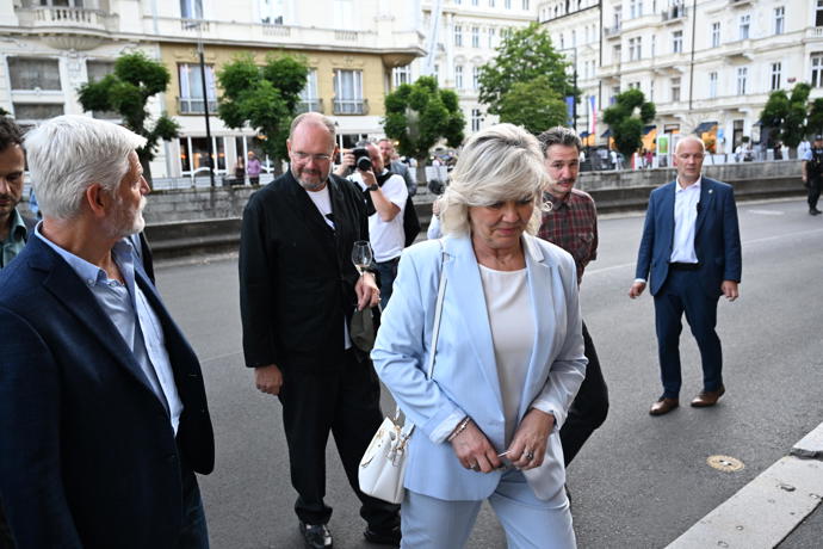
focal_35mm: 30
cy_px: 274
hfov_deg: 61.9
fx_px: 686
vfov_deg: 43.6
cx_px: 412
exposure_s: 1/640
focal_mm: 30
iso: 2500
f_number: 4.5
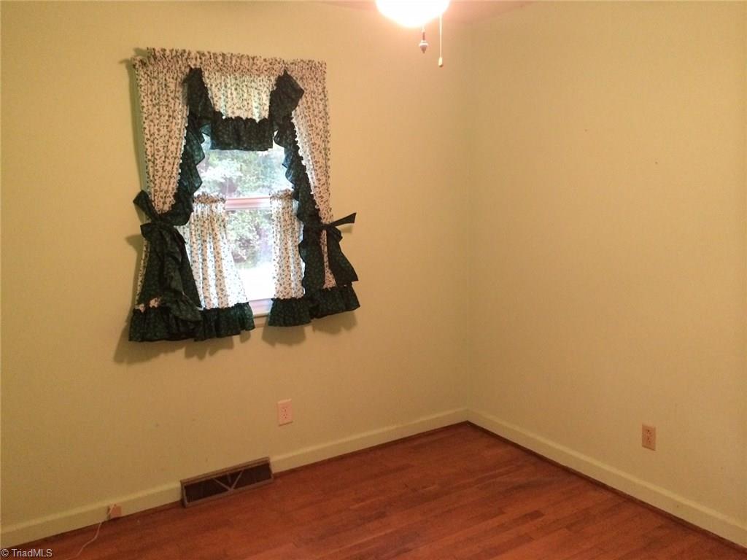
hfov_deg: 60.0
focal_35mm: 30
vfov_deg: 46.8
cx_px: 374
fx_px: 647
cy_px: 280
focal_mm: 4.12
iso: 320
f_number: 2.2
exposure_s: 1/30
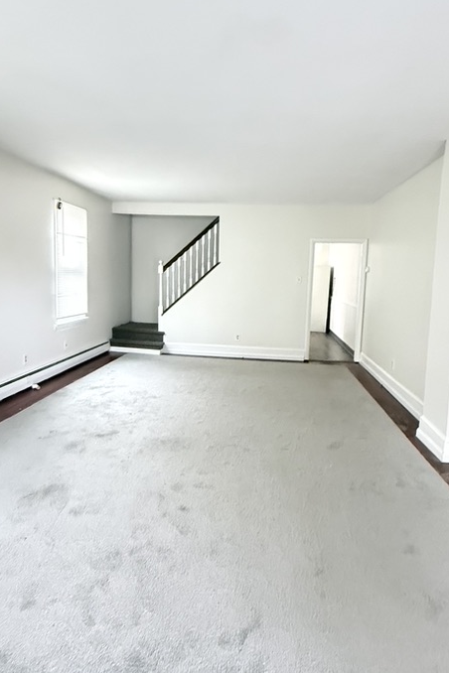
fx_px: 412
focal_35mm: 22
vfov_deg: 78.6
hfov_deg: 57.2
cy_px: 325
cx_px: 217
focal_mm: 2.22
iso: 1000
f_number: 2.2
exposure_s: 1/60
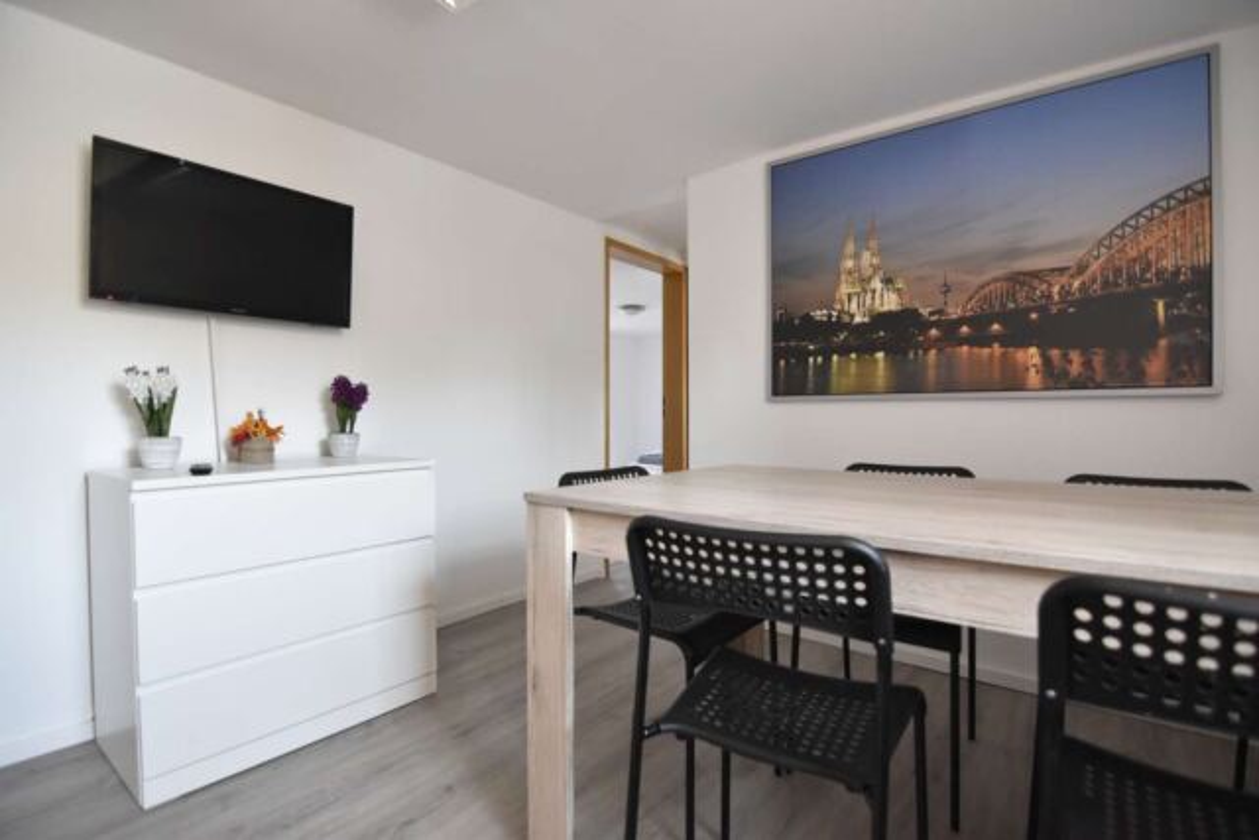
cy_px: 420
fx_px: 577
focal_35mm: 16
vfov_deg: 72.1
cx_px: 630
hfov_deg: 95.0
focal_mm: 11
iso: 1250
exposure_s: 1/80
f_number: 2.8
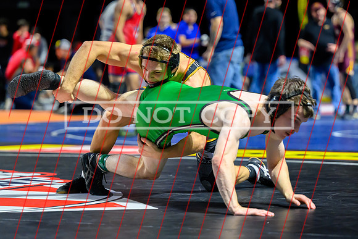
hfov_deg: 11.9
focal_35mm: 173
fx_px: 1720
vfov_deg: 7.9
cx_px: 205
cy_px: 95
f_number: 2.8
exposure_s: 1/640
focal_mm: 125
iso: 4000
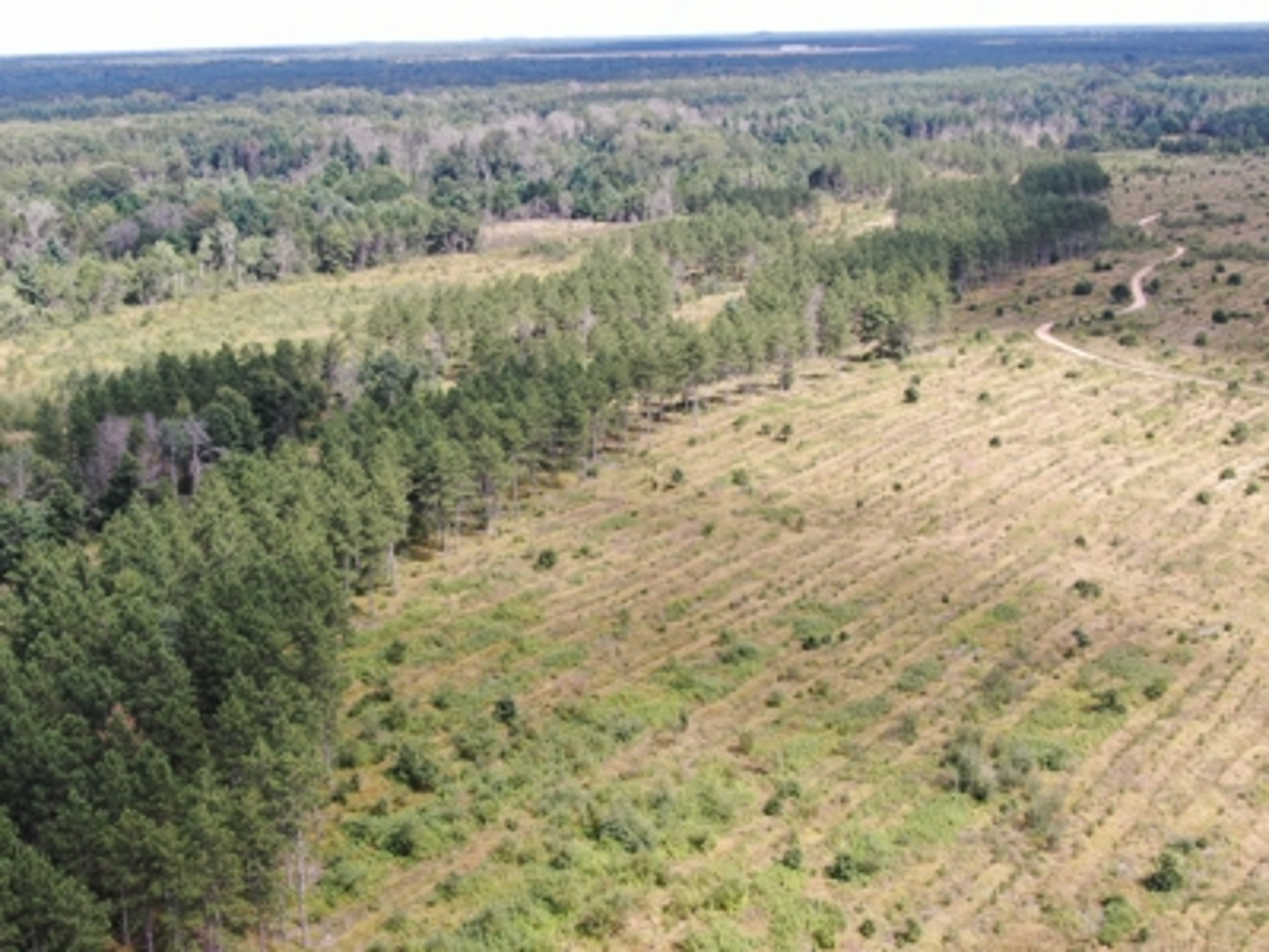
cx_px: 634
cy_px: 476
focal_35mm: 44
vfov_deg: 32.9
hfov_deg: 42.9
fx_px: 1613
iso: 100
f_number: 3.6
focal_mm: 7.71
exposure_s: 1/240
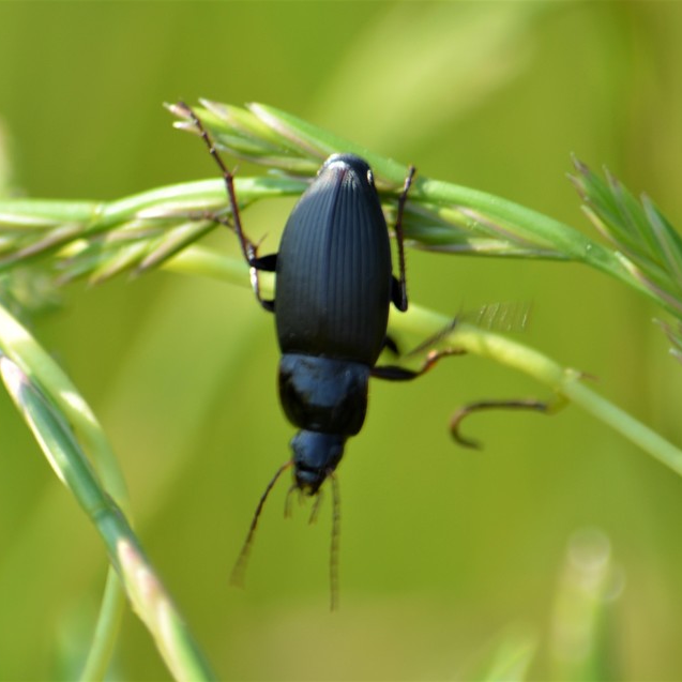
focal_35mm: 576
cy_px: 342
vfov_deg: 3.0
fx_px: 12839
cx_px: 335
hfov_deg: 3.0
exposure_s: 1/125
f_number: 8
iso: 125
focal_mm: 300
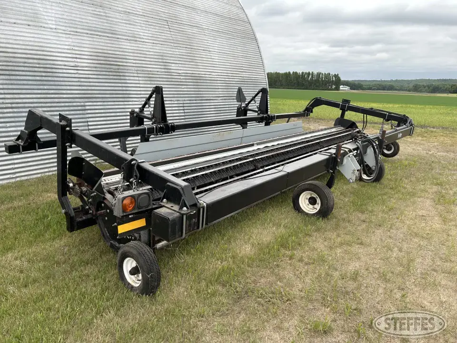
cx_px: 228
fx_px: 343
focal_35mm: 26
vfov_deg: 53.1
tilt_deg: -13.7
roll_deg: -2.3
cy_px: 172
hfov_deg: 67.3
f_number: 1.5
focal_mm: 5.7
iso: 50
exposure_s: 1/670
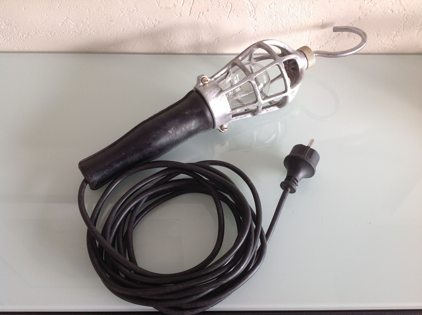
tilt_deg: -56.4
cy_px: 158
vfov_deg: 40.6
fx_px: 426
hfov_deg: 52.7
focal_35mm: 35
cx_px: 211
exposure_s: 1/60
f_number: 2.4
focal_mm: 4.28
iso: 64
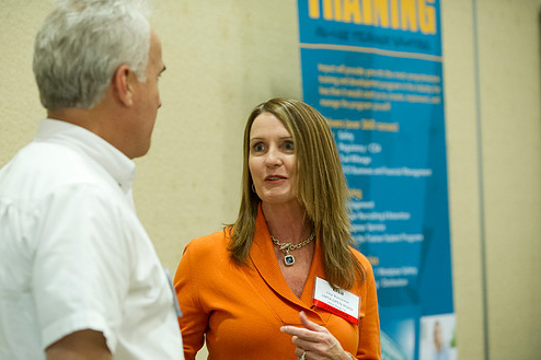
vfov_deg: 11.9
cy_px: 201
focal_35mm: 115
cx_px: 227
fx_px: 1728
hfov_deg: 17.8
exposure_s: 1/60
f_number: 2.8
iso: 3200
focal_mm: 98
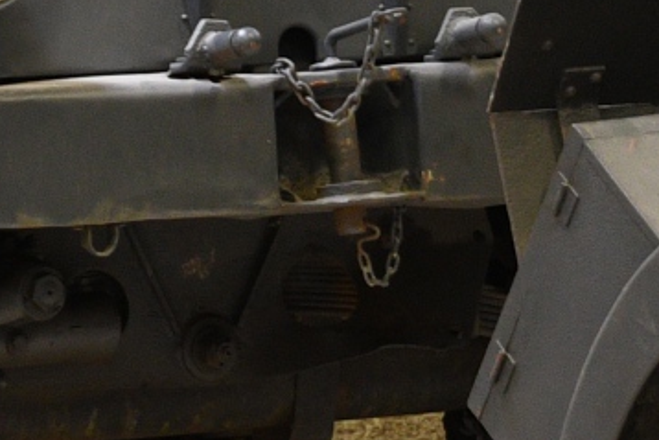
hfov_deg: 5.0
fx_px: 7361
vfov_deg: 3.4
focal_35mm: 402
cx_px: -665
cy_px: -328
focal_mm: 40
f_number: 3.5
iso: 800
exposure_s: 1/50
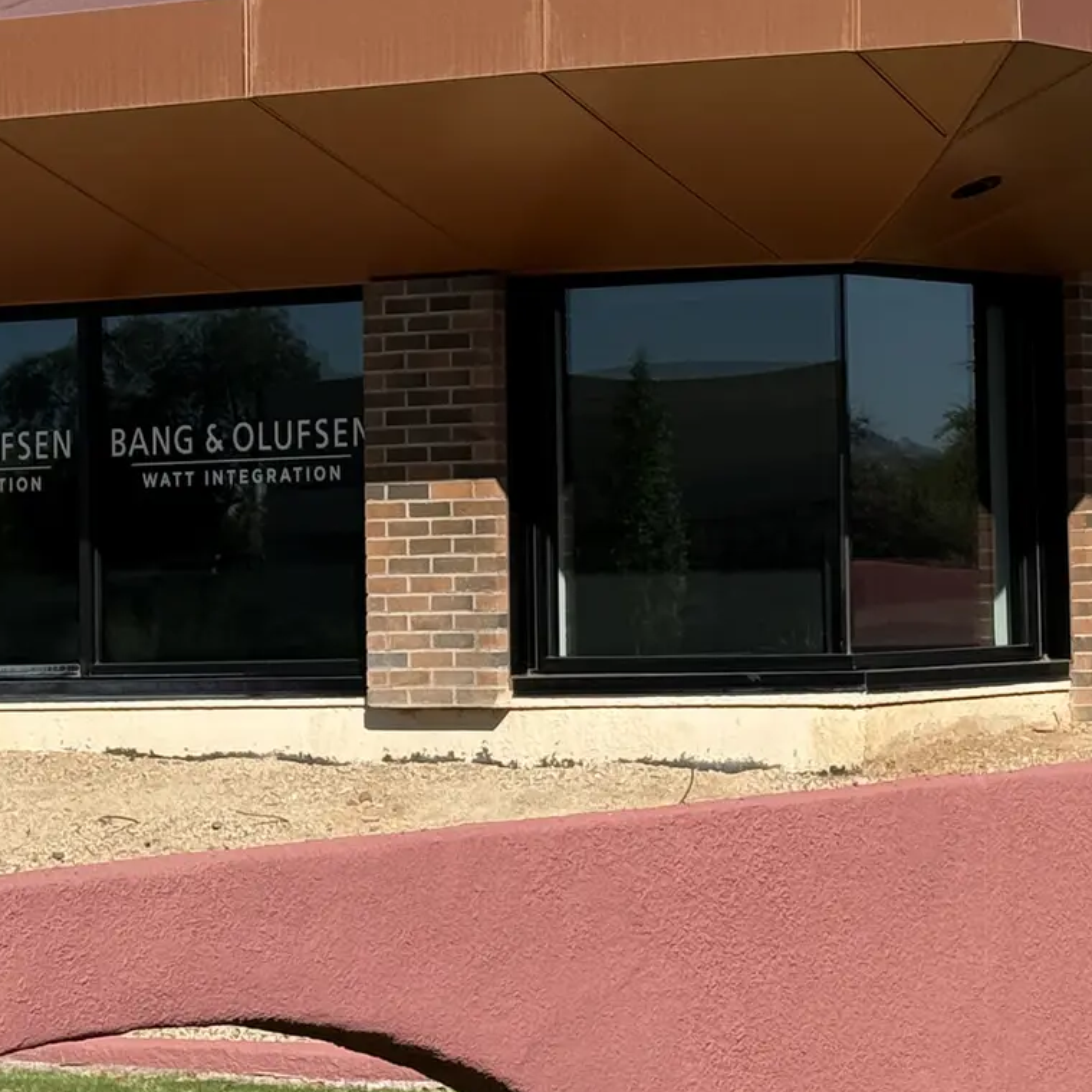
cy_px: 303
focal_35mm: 134
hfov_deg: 12.9
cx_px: 977
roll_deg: +1.1
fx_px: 4783
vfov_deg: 13.0
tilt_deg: +3.9
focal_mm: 6.76
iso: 64
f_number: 1.78
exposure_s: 1/4878
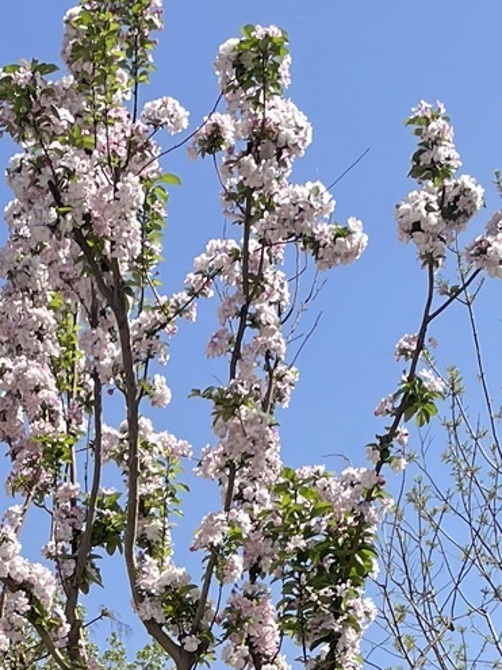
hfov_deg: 13.9
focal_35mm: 105
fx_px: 2031
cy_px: 1137
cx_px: 37
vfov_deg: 16.3
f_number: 1.6
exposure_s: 1/2506
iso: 32
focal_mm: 4.2
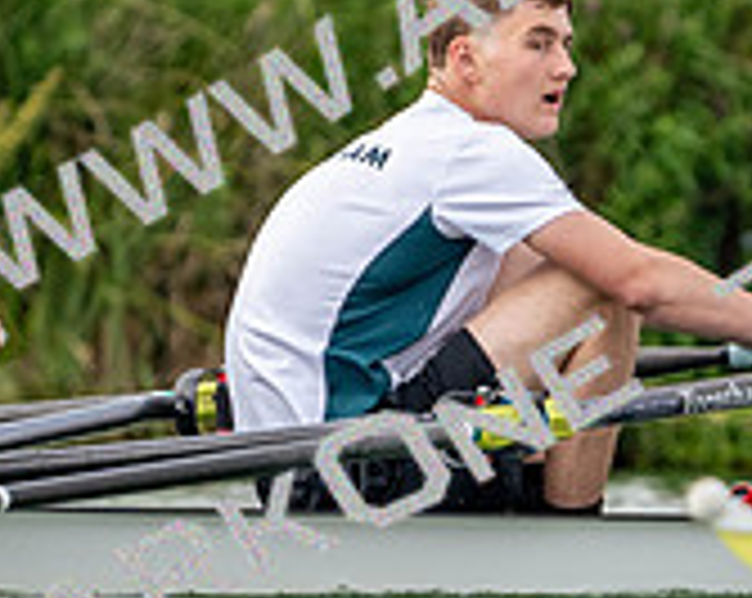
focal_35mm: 2740
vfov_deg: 0.6
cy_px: 303
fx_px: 60876
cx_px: 509
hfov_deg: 0.7
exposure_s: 1/1600
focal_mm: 559
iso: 500
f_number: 6.3
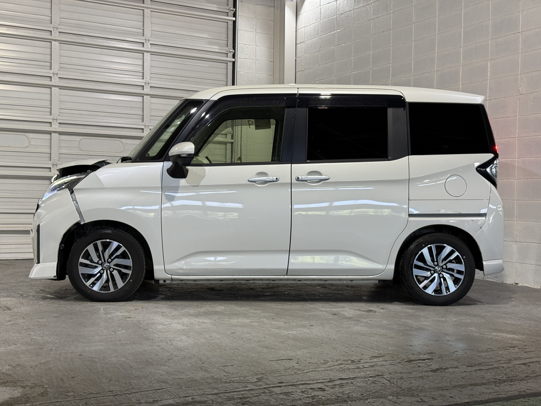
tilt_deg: +0.0
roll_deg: -1.4
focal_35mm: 48
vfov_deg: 30.3
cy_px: 203
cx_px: 270
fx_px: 750
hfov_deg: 39.7
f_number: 1.78
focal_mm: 6.76
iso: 64
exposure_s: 1/60
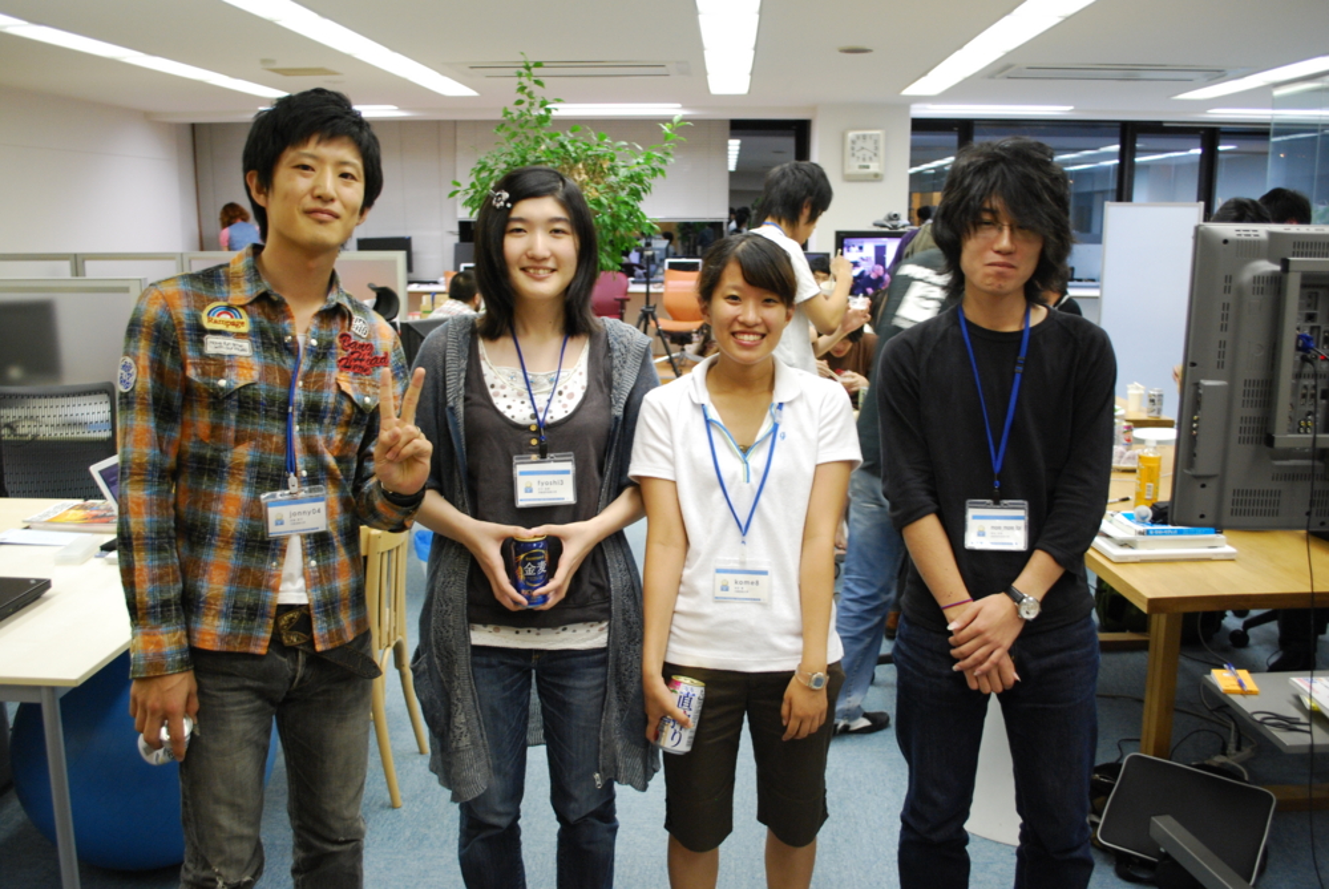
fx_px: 1219
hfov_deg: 57.2
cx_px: 664
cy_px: 444
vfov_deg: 40.1
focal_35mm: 33
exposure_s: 1/30
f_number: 4
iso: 640
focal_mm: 22
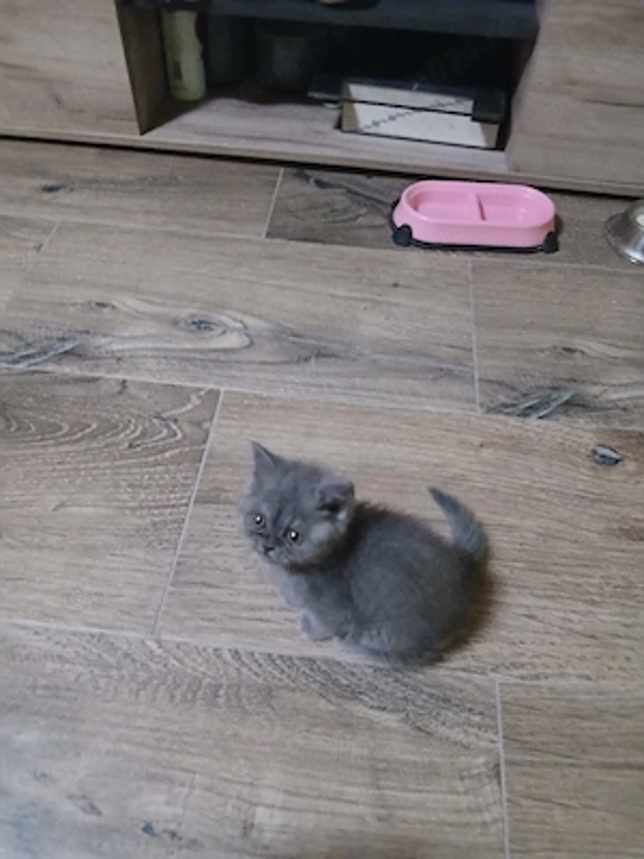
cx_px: 322
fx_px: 645
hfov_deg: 53.1
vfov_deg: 67.3
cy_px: 430
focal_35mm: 26
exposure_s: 1/16.7
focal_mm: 3.98
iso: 1250
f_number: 1.8
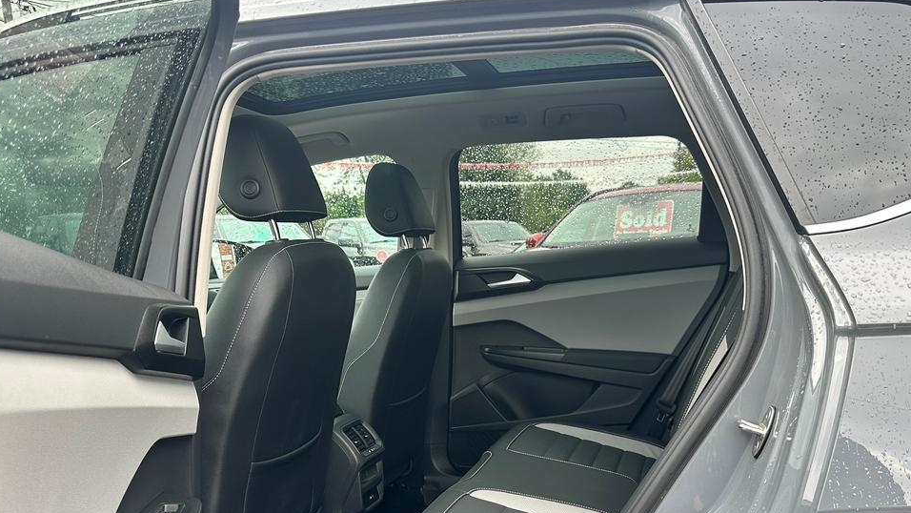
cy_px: 401
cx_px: 446
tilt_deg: -10.3
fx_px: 846
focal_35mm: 35
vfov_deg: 32.9
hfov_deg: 56.6
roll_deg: +1.6
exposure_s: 1/240
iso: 64
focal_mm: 6.86
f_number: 1.78
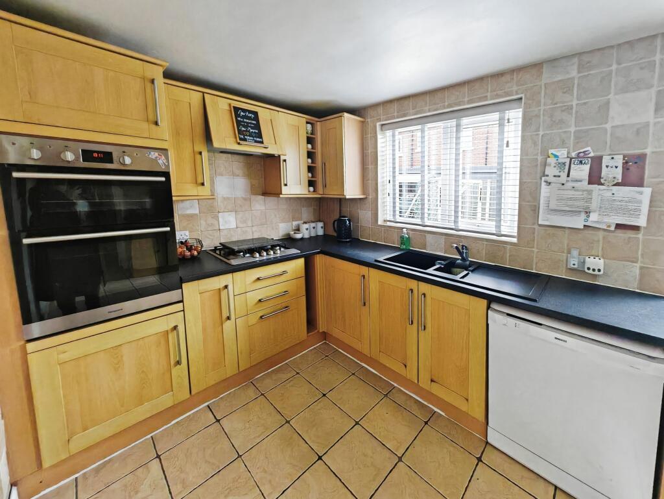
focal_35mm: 13
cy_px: 250
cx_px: 332
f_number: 2
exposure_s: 1/33
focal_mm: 1.82
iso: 320
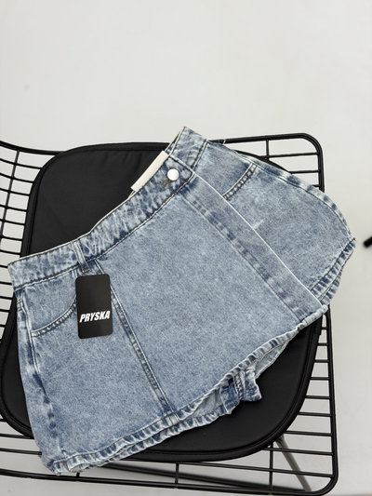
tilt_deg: -69.4
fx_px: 687
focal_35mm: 48
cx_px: 186
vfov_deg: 39.6
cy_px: 248
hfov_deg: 30.3
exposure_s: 1/50
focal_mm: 6.76
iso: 50
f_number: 1.78
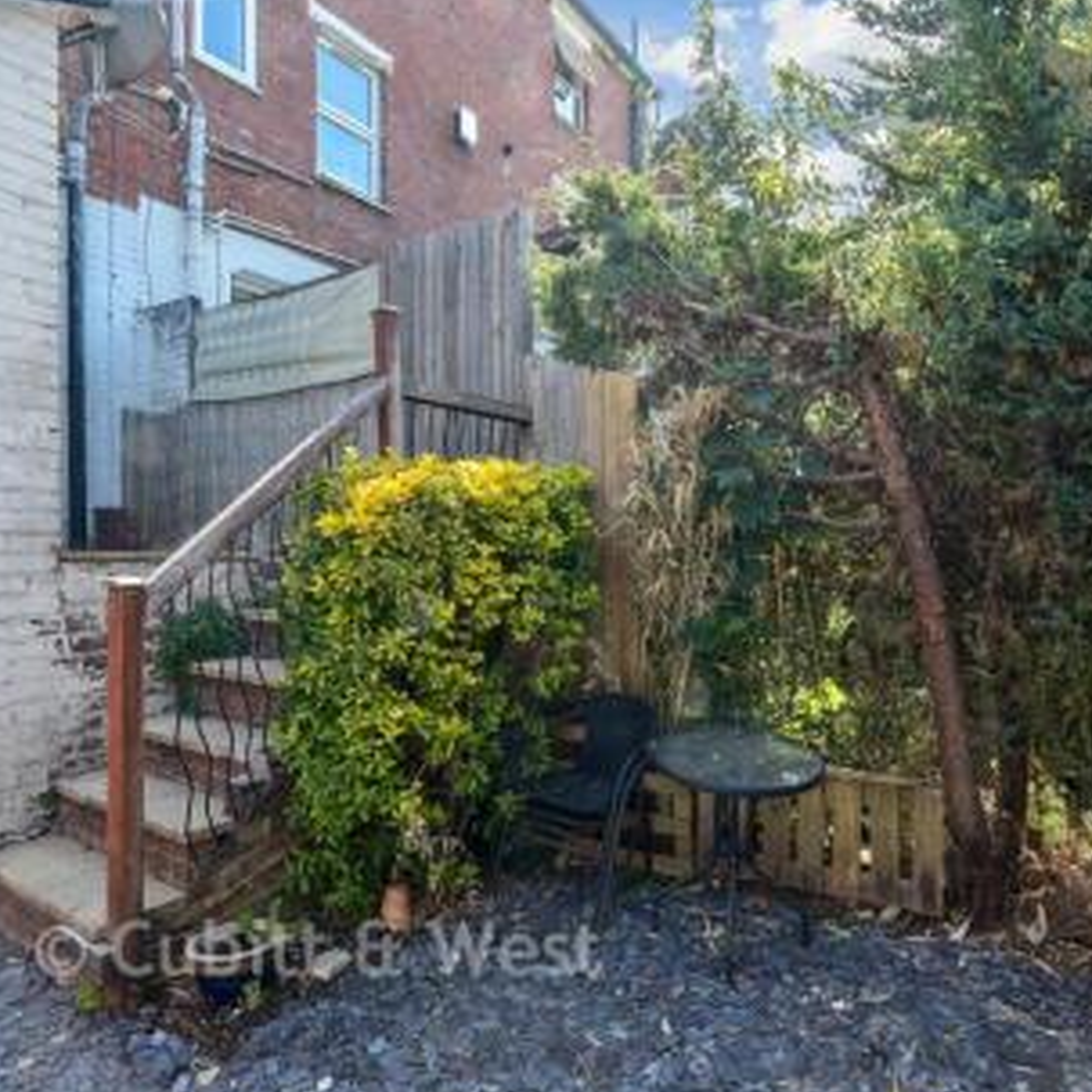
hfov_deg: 74.7
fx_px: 714
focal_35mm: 20
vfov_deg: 74.8
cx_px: 591
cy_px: 557
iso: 160
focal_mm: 10
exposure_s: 1/30
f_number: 8
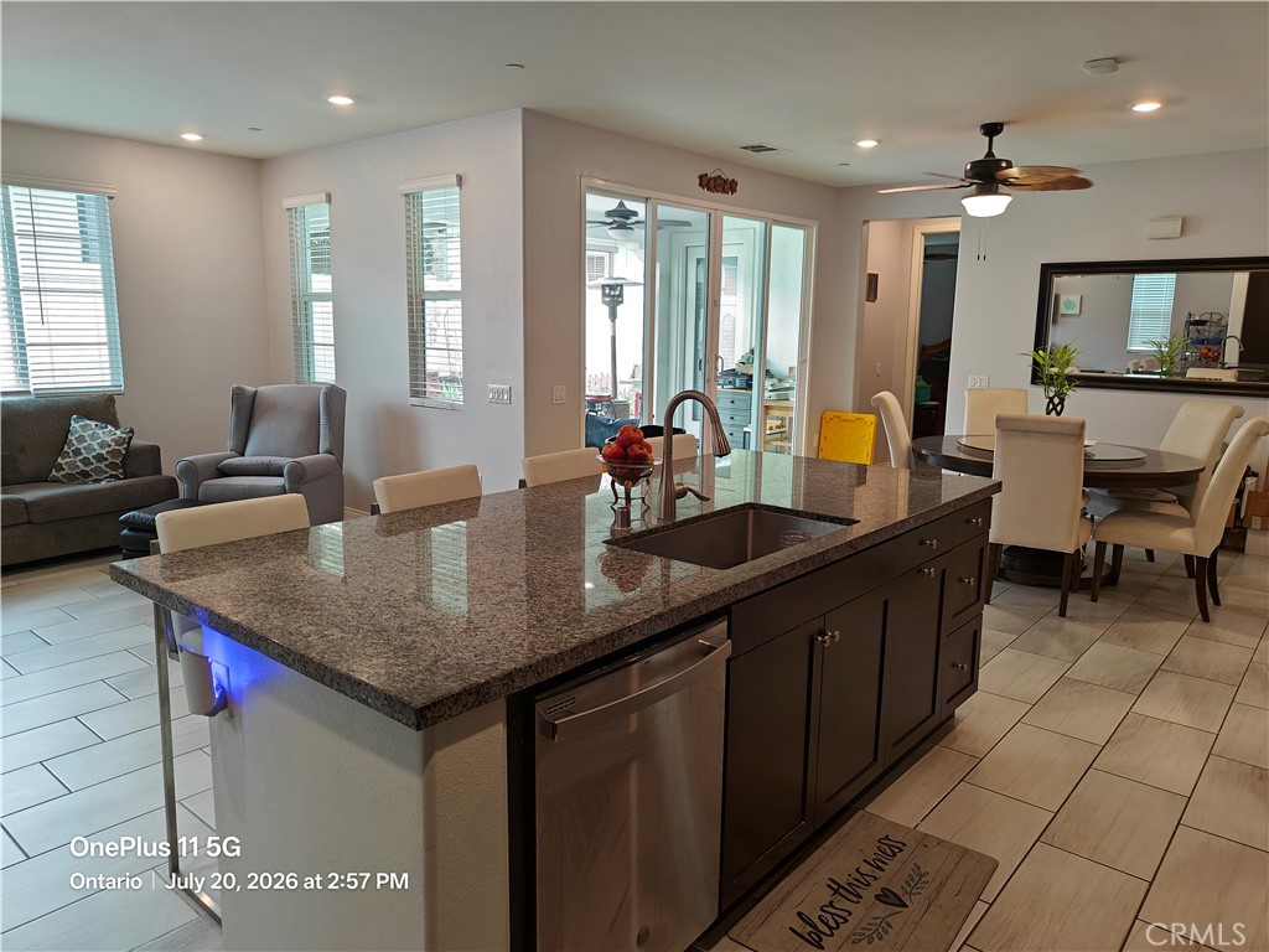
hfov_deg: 71.6
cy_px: 476
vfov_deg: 56.8
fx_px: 880
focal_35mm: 24
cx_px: 634
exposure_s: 1/120
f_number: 1.8
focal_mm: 5.59
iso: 80
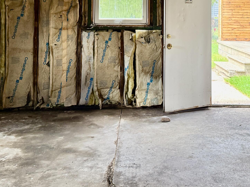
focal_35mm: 50
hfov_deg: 37.8
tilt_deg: +3.3
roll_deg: -0.6
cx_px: 165
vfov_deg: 27.2
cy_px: -8
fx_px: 361
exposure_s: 1/133
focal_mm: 6.76
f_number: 1.78
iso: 200
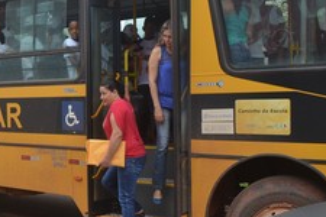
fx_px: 598
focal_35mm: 66
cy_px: 123
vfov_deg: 20.6
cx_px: 54
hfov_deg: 29.6
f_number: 6.3
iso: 100
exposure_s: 1/160
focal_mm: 22
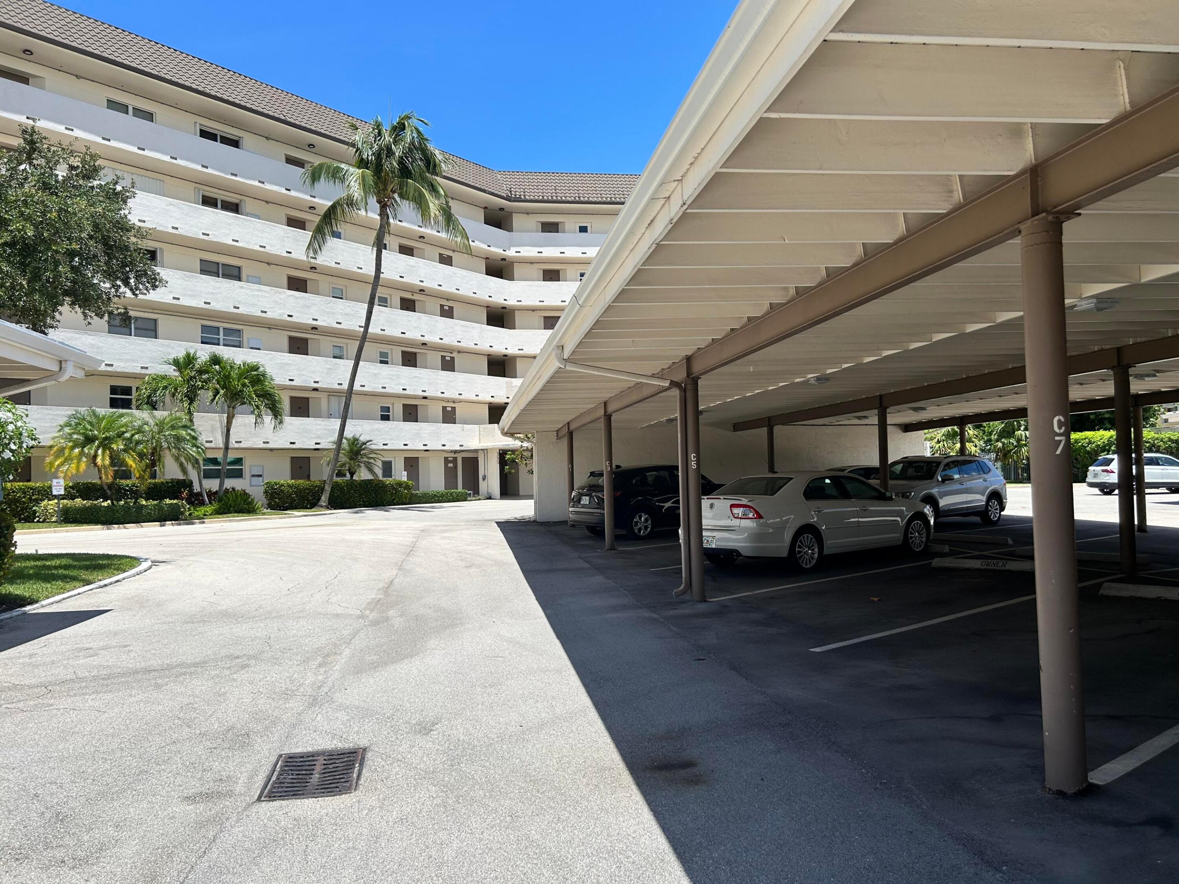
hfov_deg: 67.3
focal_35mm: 26
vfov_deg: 53.1
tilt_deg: +2.3
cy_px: 442
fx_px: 886
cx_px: 590
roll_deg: +2.1
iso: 50
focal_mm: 5.7
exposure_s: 1/3831
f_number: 1.5
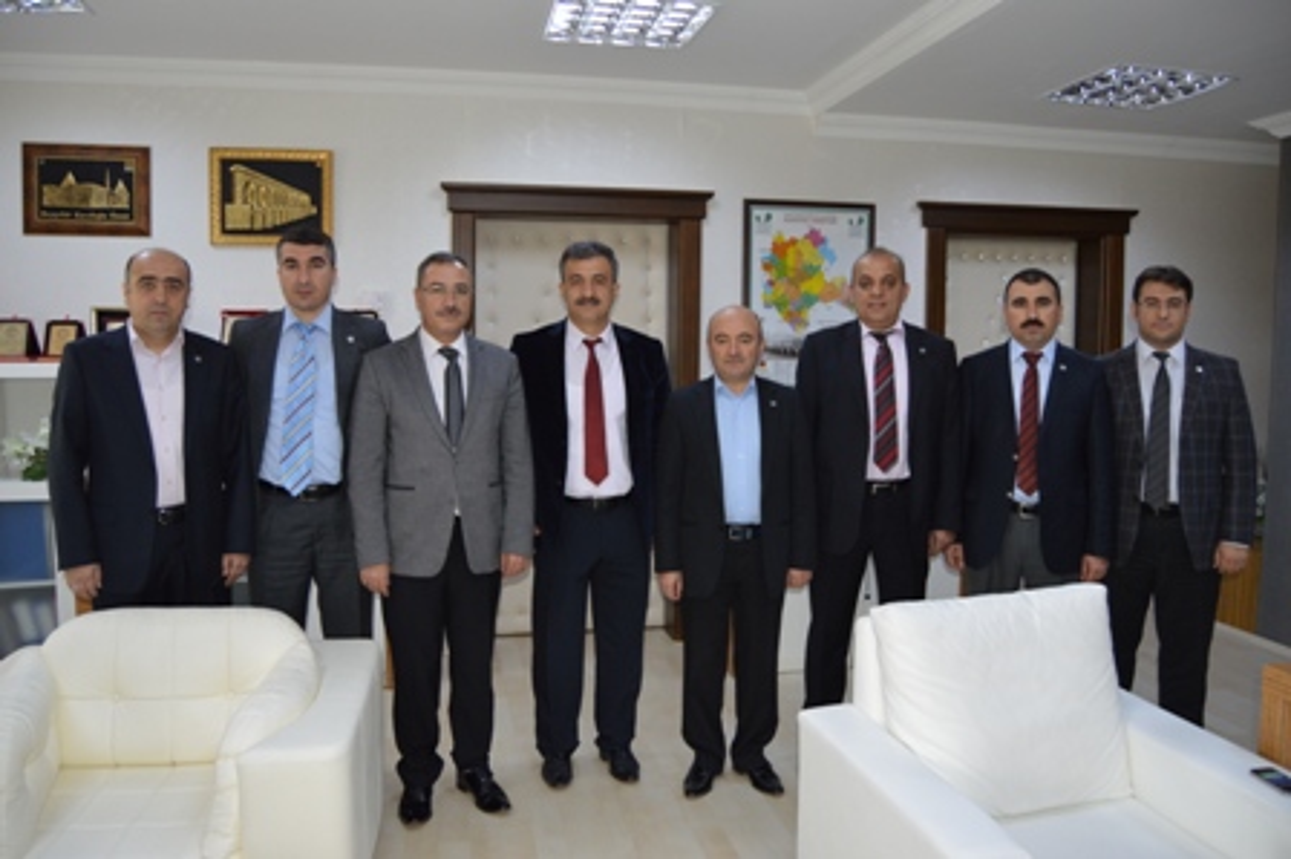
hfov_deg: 67.4
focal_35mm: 27
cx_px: 646
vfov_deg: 47.9
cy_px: 430
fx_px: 968
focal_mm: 18
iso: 400
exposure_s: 1/125
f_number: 3.5
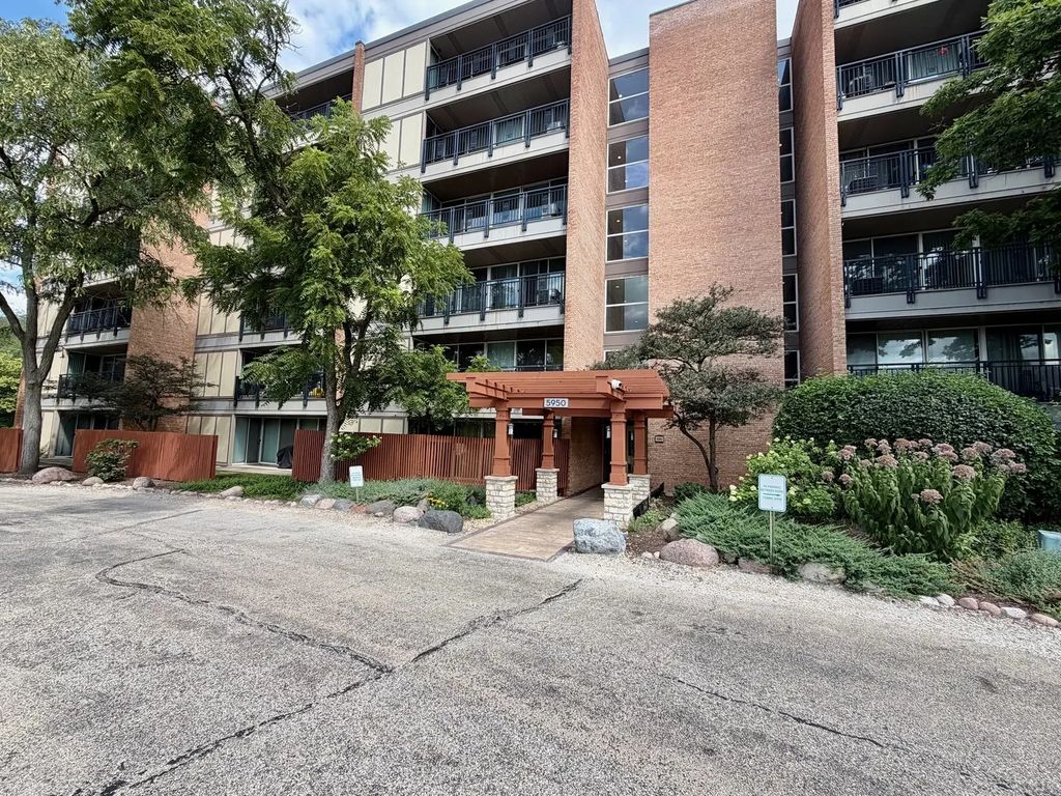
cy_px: 398
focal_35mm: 14
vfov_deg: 85.7
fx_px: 429
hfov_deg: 102.1
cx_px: 530
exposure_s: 1/602
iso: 40
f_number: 2.2
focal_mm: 2.22
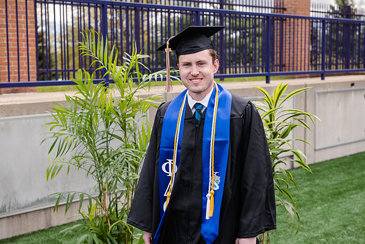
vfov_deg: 21.9
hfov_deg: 32.4
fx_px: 629
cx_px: 182
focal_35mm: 62
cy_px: 122
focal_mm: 62
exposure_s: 1/200
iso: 160
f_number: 5.6
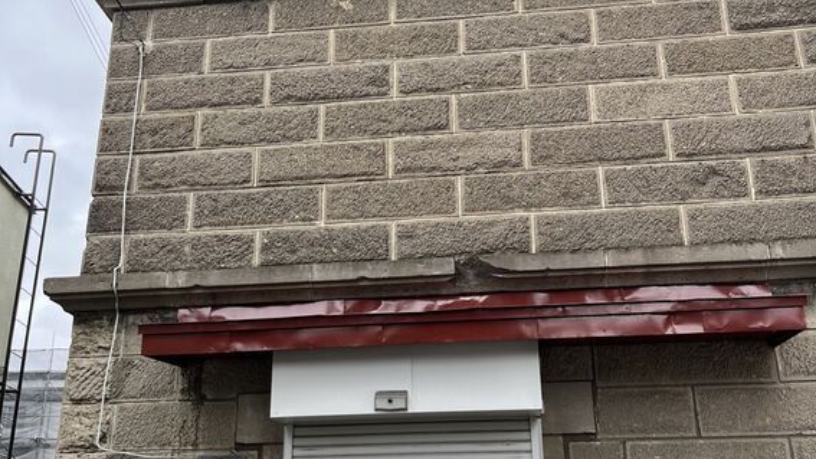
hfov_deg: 52.8
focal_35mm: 38
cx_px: 407
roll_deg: +1.5
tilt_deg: +19.6
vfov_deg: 31.2
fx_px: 822
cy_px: 247
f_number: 1.6
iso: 50
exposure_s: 1/864
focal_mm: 5.1
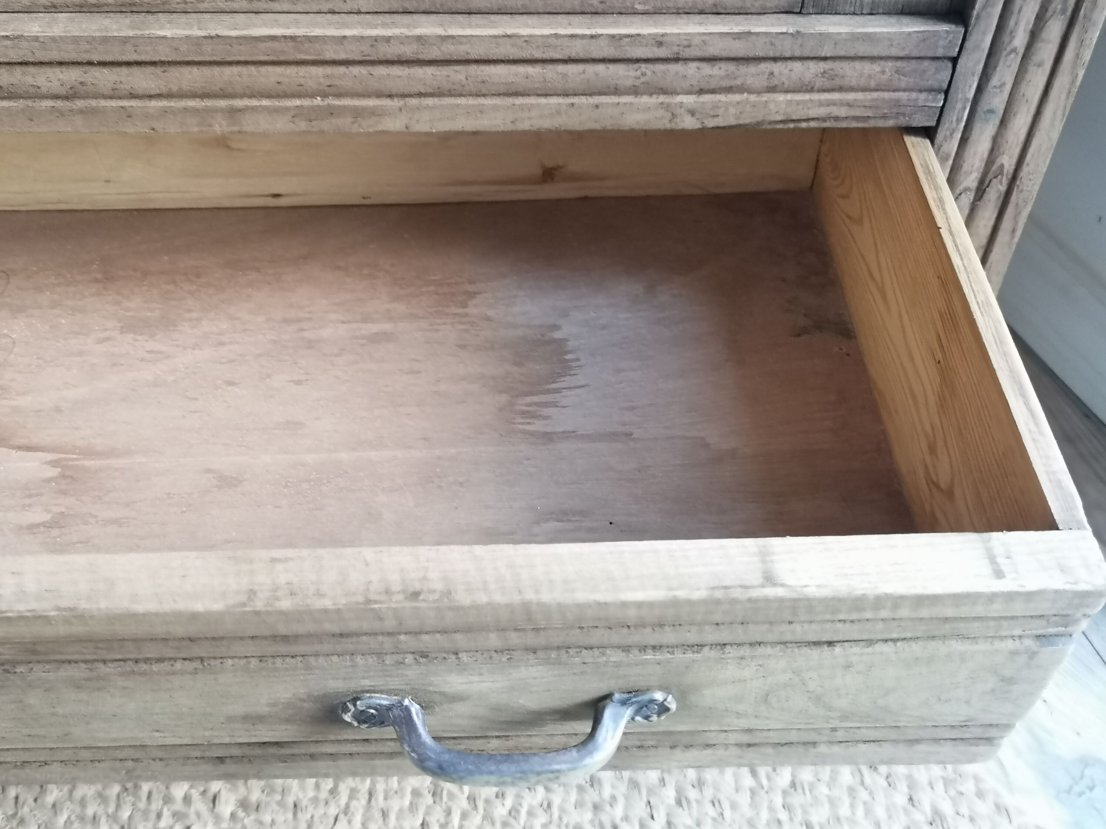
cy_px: 414
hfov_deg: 54.0
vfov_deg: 41.8
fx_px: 1086
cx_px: 553
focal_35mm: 34
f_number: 1.8
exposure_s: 1/33.3
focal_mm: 5.58
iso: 320
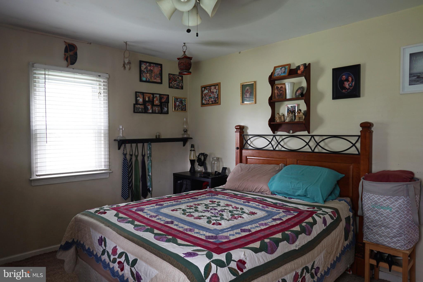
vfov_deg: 53.1
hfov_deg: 73.7
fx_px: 282
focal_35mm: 24
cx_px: 212
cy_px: 141
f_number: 4
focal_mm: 16
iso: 100
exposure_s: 1/4
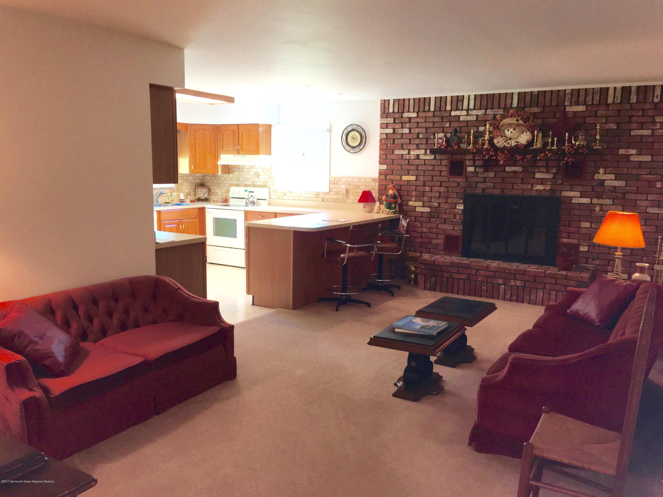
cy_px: 248
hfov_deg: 61.7
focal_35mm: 29
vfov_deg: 48.2
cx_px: 332
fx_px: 555
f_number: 2.2
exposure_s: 1/30
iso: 40
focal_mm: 4.15
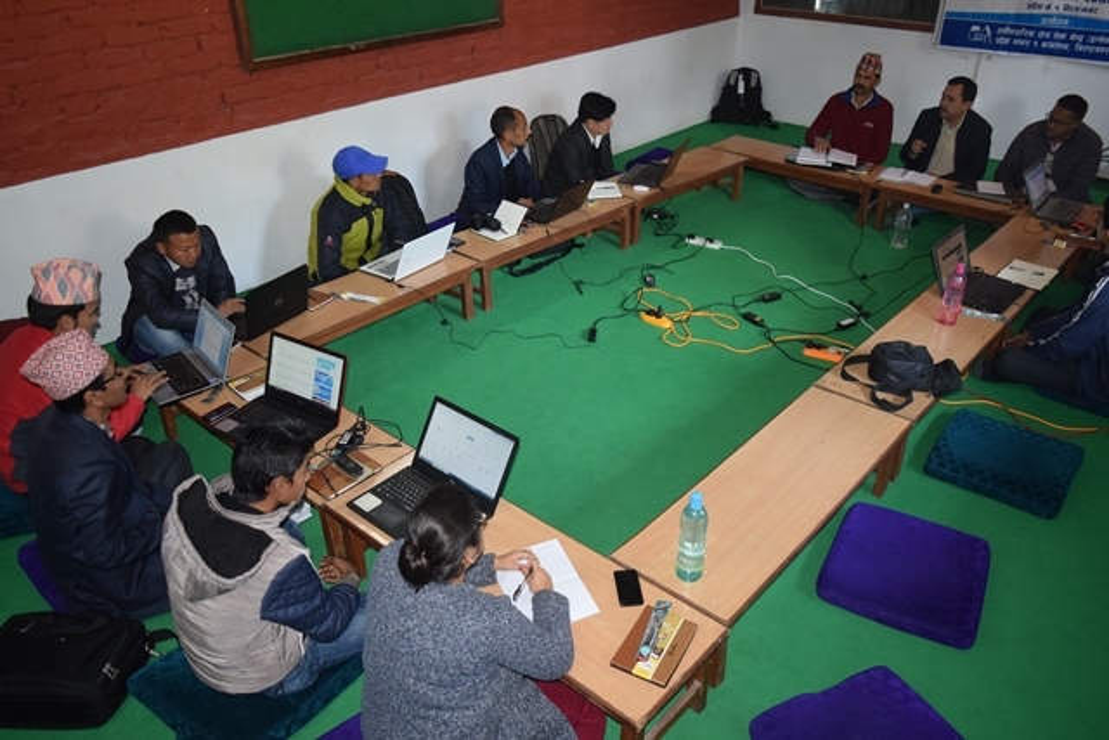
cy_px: 370
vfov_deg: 48.0
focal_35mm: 27
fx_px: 832
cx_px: 554
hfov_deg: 67.4
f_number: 3.5
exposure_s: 1/60
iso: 1600
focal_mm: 18
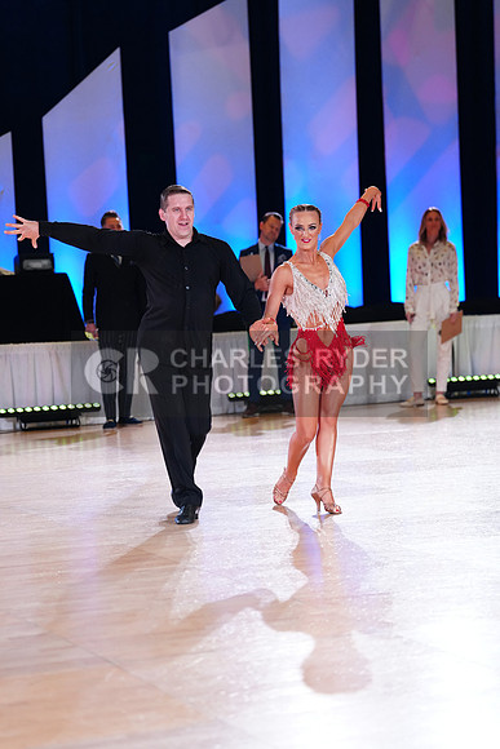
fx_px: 2061
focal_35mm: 99
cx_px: 250
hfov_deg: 13.8
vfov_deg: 20.6
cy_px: 374
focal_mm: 99
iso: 2000
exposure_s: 1/400
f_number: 2.8
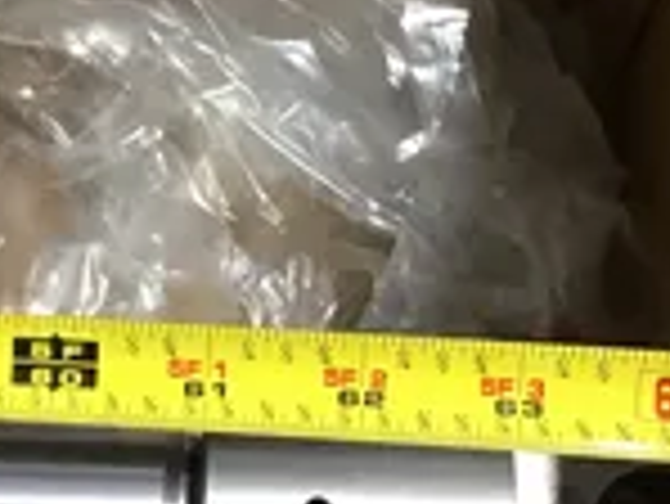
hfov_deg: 23.4
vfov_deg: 17.8
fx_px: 1608
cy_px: 225
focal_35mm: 83
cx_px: 202
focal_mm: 3.3
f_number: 2.4
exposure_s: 1/17
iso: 200
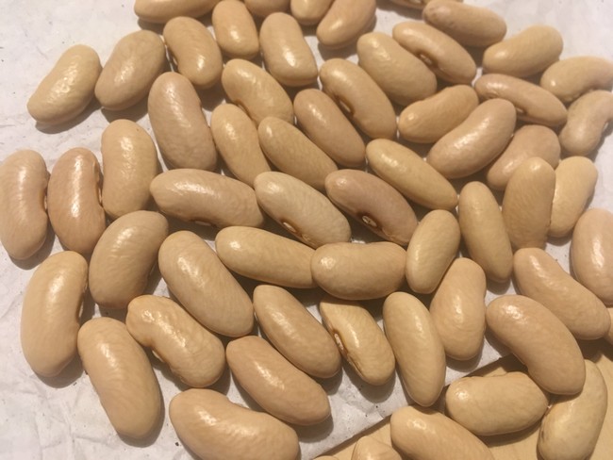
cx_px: 306
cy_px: 230
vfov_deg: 48.3
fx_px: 514
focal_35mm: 29
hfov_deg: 61.6
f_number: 2.2
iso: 125
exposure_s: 1/33
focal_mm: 4.15
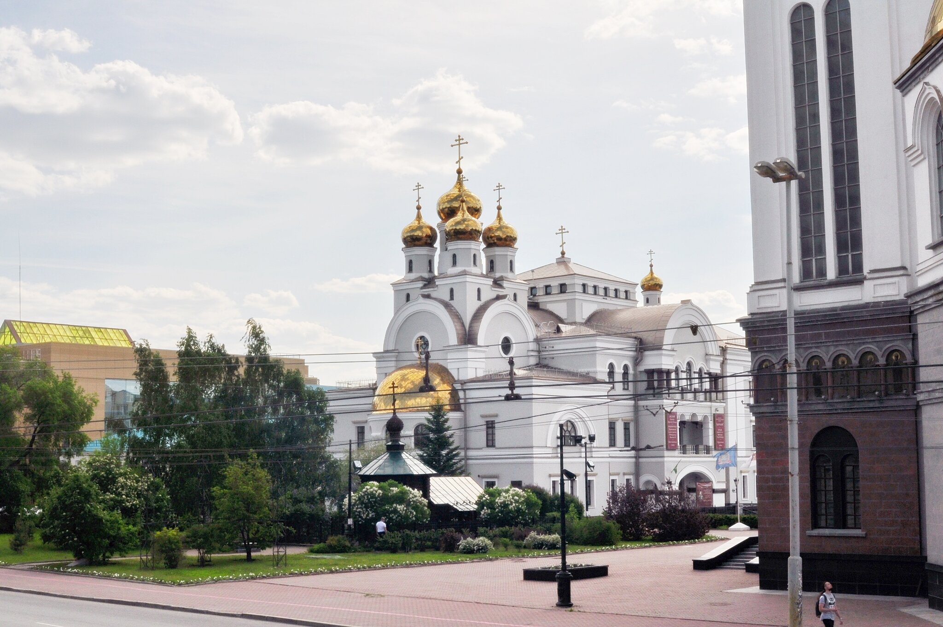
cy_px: 314
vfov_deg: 25.7
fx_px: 1374
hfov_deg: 37.9
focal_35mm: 52
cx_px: 472
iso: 200
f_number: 22
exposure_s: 1/200
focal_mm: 35
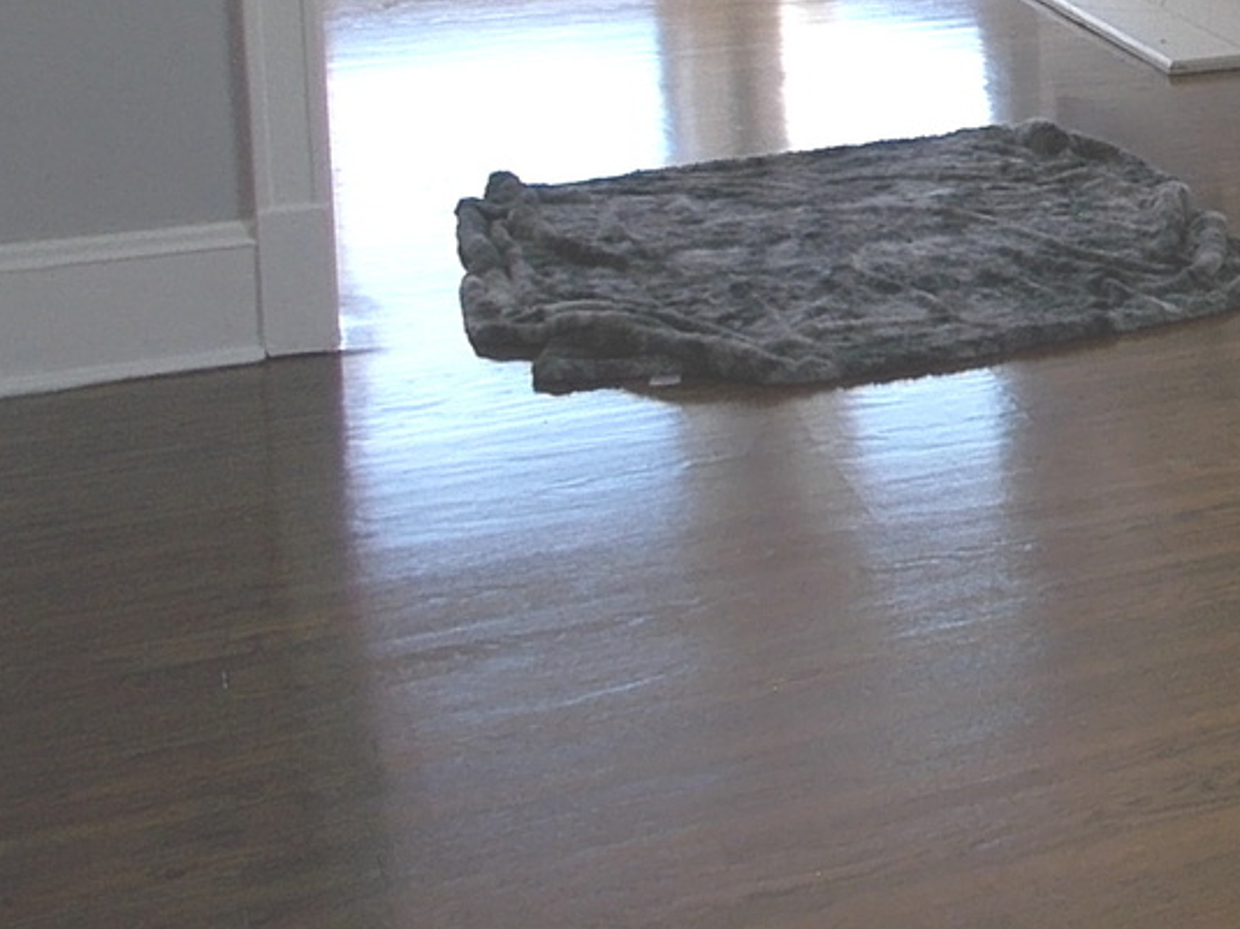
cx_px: 1516
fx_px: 2507
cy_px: -39
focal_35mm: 70
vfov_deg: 20.2
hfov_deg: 24.9
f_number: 3.2
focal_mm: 4.6
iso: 80
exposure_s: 1/60
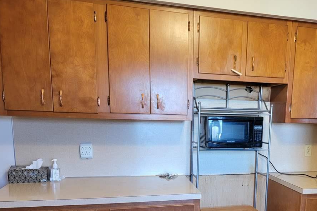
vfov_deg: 35.9
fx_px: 317
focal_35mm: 36
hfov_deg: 52.2
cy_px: 164
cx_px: 208
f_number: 1.8
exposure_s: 1/60
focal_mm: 6.7
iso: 250
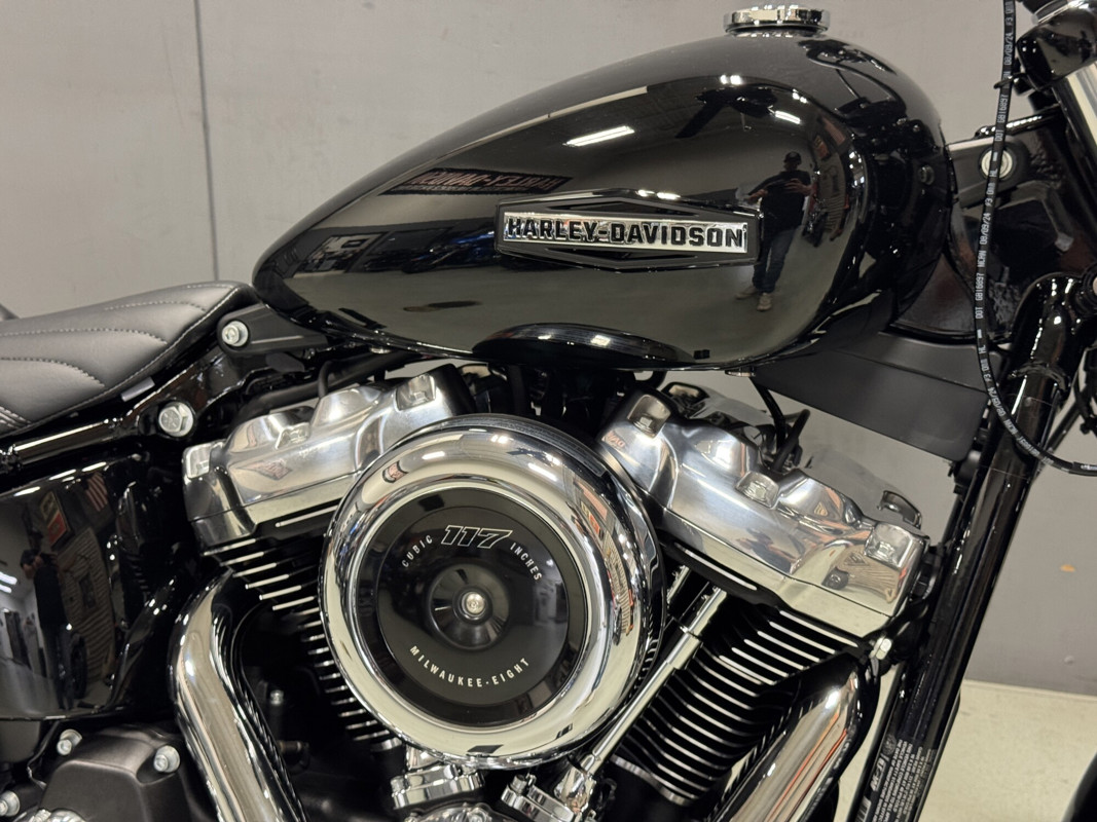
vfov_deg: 30.3
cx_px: 548
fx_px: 1521
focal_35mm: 48
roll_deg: -1.0
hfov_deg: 39.7
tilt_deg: -20.7
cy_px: 411
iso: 250
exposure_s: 1/40
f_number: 1.78
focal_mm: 6.76
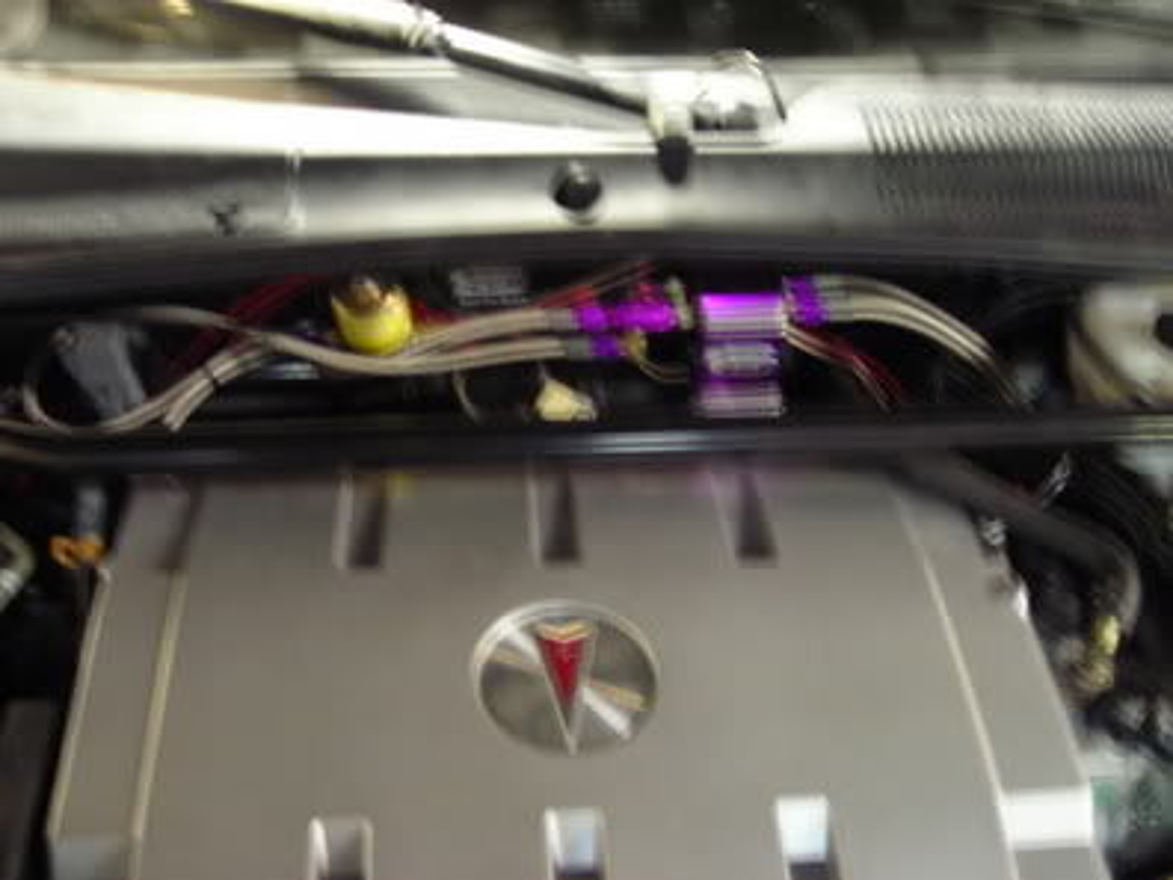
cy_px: 440
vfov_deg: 37.7
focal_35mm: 38
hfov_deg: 49.0
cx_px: 586
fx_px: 1288
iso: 200
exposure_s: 1/1.9
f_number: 3.2
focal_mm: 6.3
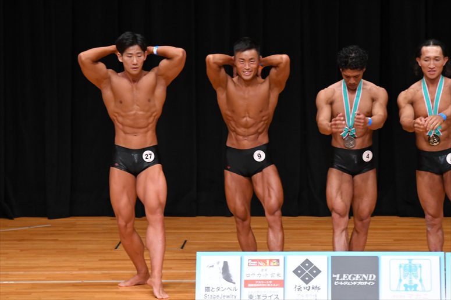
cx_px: 226
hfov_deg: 7.6
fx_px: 3381
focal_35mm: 270
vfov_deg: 5.1
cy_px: 150
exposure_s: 1/400
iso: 3200
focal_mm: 180
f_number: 5.6
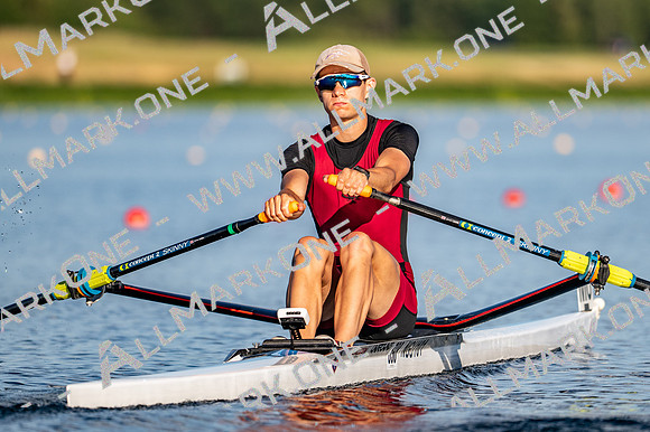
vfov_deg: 2.3
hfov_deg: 3.4
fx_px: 10829
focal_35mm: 600
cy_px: 216
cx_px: 325
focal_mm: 400
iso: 200
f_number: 4.5
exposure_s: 1/2500
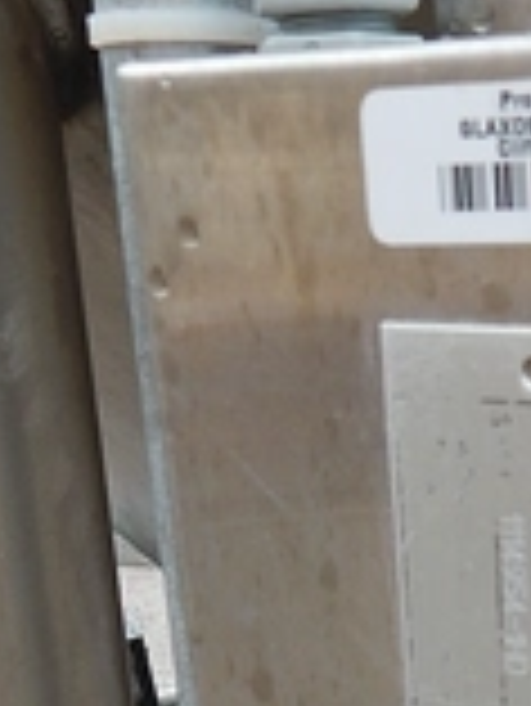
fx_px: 1144
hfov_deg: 24.8
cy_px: 499
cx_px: 540
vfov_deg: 33.8
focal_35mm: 56
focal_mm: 4
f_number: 3
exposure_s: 1/320
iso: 200
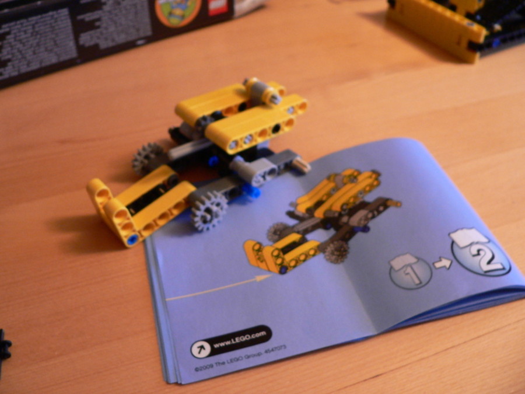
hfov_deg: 51.4
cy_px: 197
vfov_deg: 39.7
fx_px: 546
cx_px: 262
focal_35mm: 36
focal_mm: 6
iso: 200
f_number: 2.8
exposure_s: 1/4
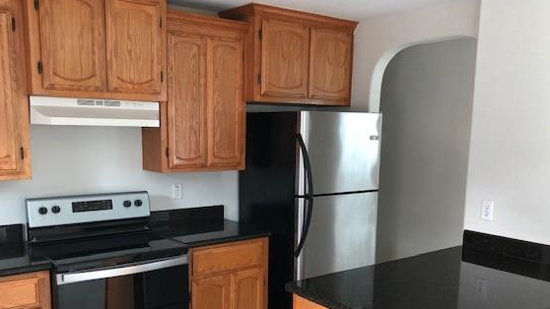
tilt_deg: -7.7
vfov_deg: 33.3
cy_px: 216
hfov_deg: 56.6
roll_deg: +1.0
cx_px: 270
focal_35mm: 35
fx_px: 510
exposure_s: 1/20
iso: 40
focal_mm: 4
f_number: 1.8
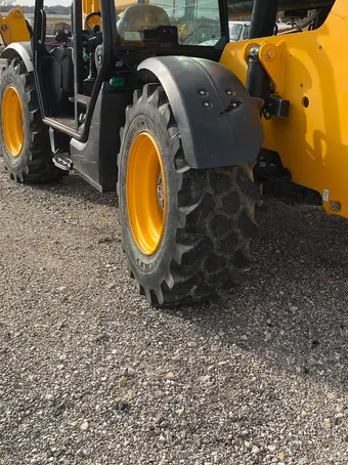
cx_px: 274
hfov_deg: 33.4
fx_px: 564
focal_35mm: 42
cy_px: 135
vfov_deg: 43.8
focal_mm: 5.1
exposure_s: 1/2755
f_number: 1.6
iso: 50
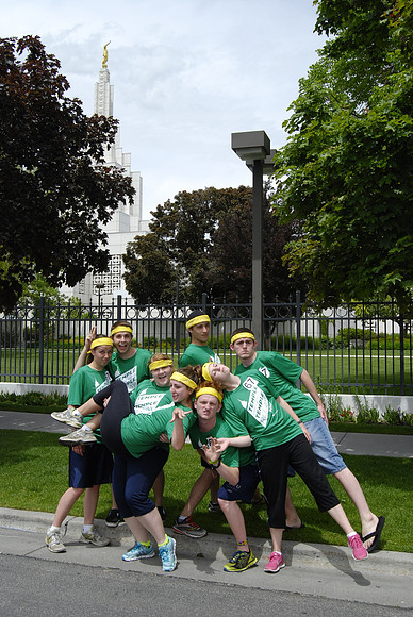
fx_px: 618
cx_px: 206
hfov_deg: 37.0
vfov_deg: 53.1
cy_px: 308
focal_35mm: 36
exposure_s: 1/640
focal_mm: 24
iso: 400
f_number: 10
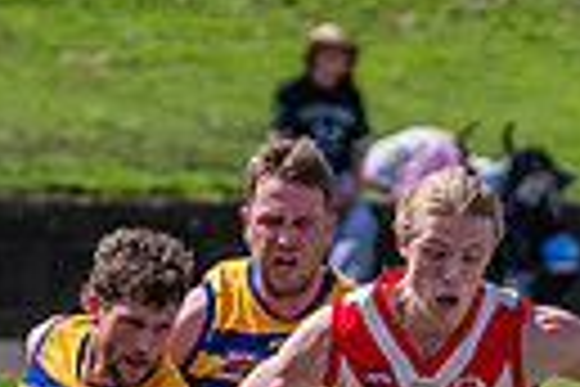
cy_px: 786
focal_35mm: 1718
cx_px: 228
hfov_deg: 1.2
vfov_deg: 0.8
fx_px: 27677
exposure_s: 1/1600
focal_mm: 310
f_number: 8
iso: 800
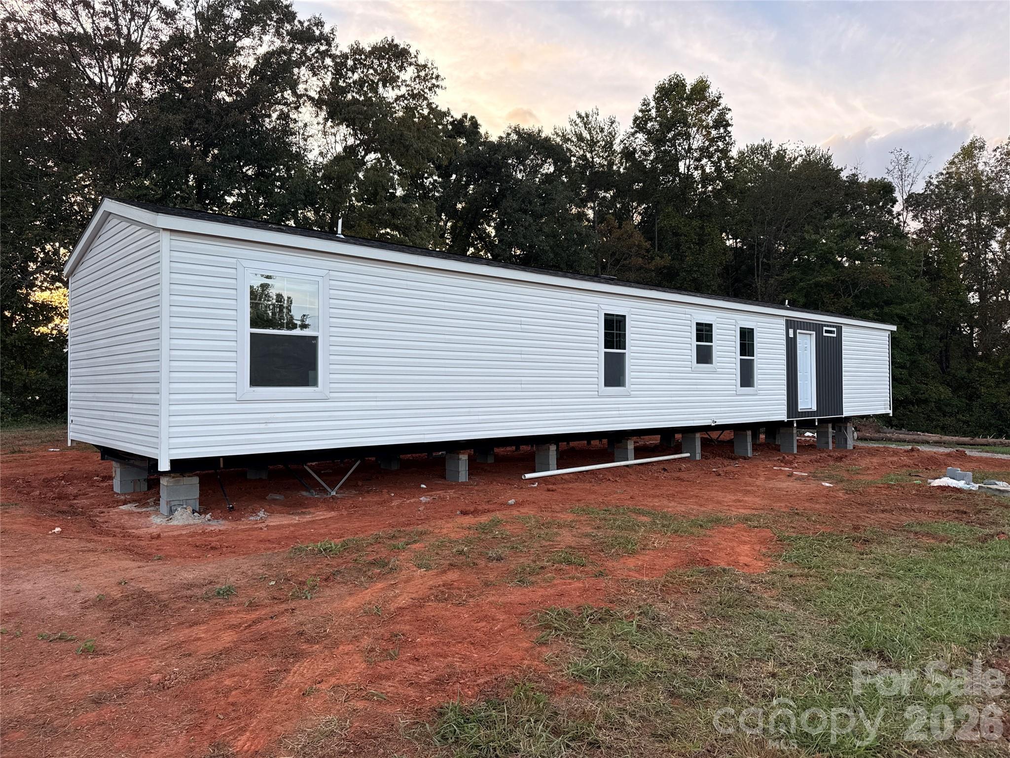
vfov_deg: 56.8
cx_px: 505
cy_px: 379
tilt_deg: +1.3
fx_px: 700
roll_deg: +0.0
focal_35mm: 24
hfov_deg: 71.6
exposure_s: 1/361
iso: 100
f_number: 1.78
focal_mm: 6.76
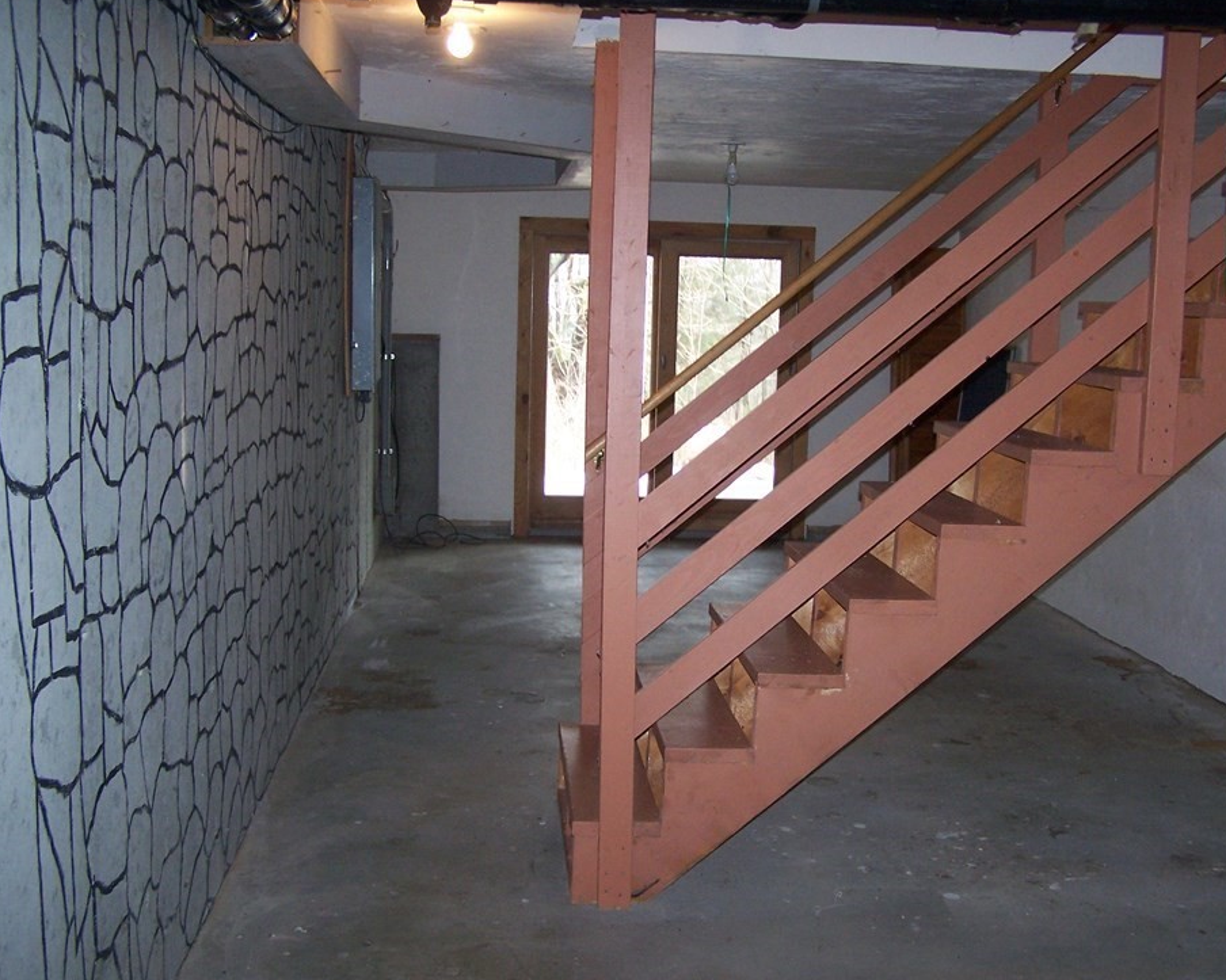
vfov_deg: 35.7
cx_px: 692
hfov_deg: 43.7
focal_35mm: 42
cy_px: 481
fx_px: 1524
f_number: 2.8
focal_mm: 6.3
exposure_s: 1/60
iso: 140
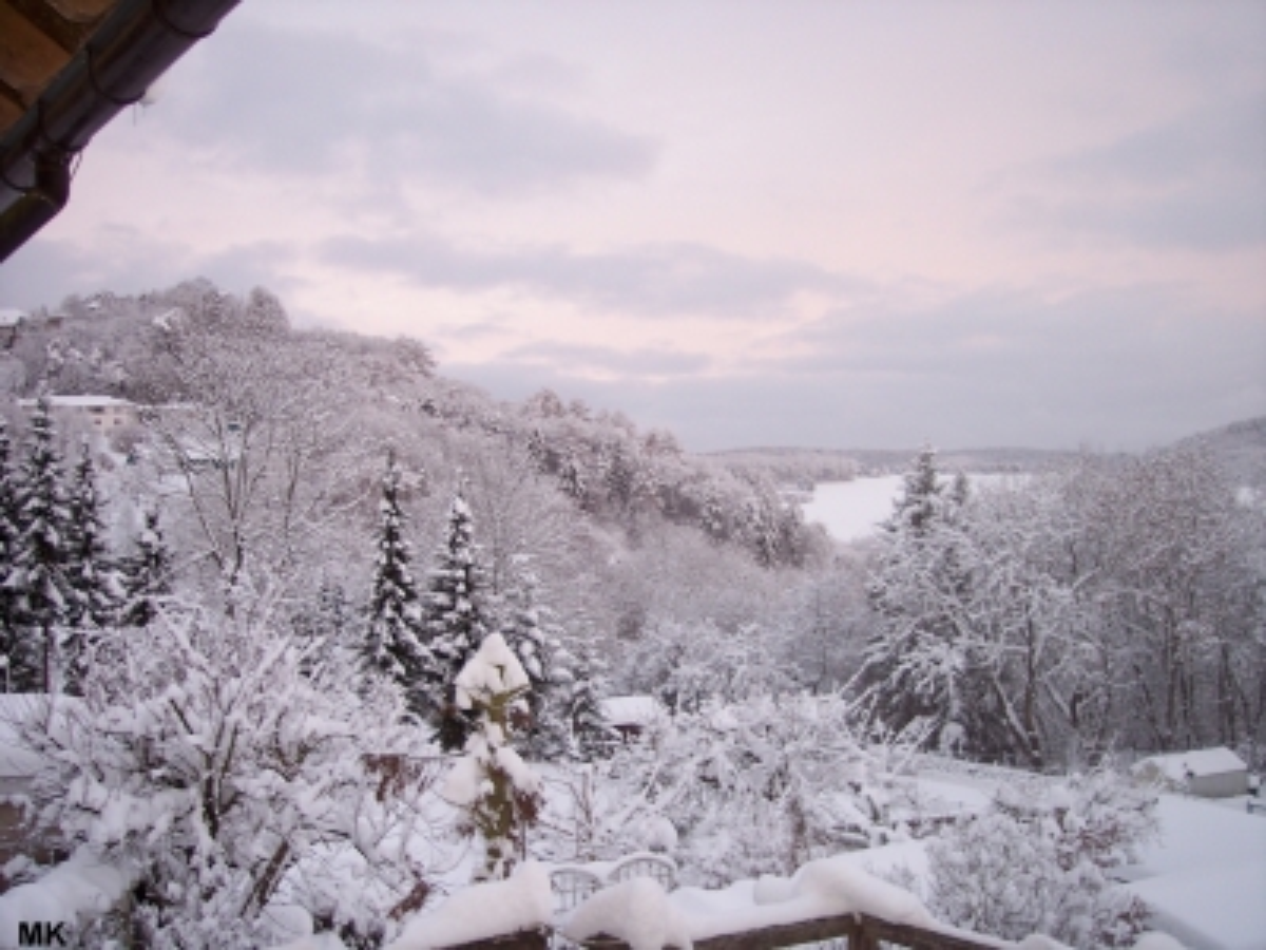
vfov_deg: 36.8
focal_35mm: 39
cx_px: 633
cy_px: 475
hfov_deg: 47.9
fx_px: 1426
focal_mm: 8
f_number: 2.8
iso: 100
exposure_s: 1/30
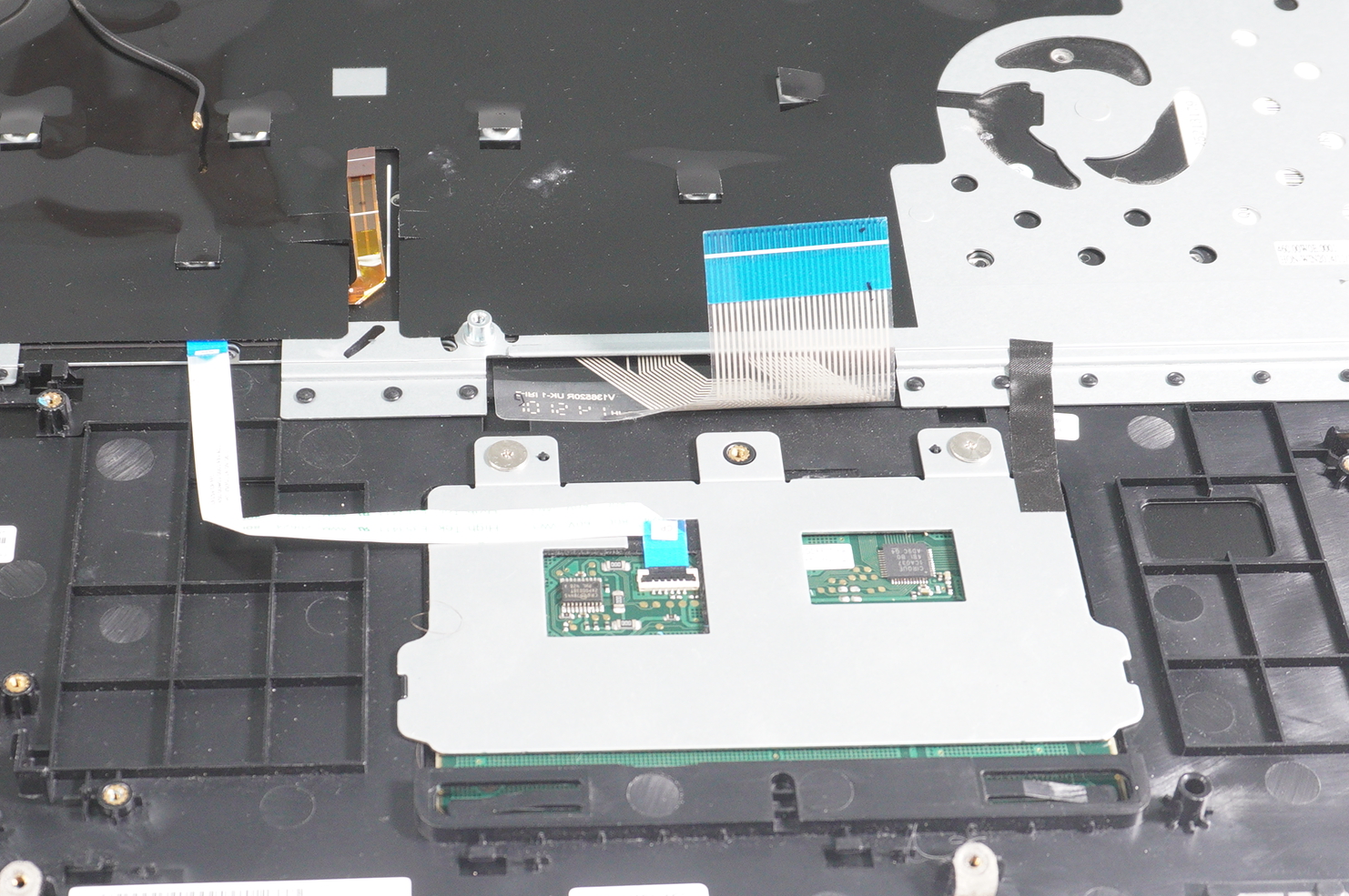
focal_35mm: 67
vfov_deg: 20.2
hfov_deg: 30.0
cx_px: 492
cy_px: 538
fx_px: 2508
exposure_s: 1/30
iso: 640
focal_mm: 22
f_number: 5.6
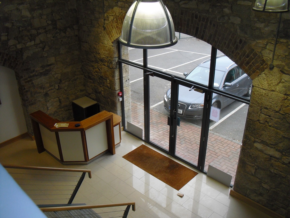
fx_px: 302
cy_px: 109
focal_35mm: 36
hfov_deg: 51.4
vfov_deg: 39.7
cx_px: 145
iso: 200
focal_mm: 6.3
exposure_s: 1/125
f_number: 3.1
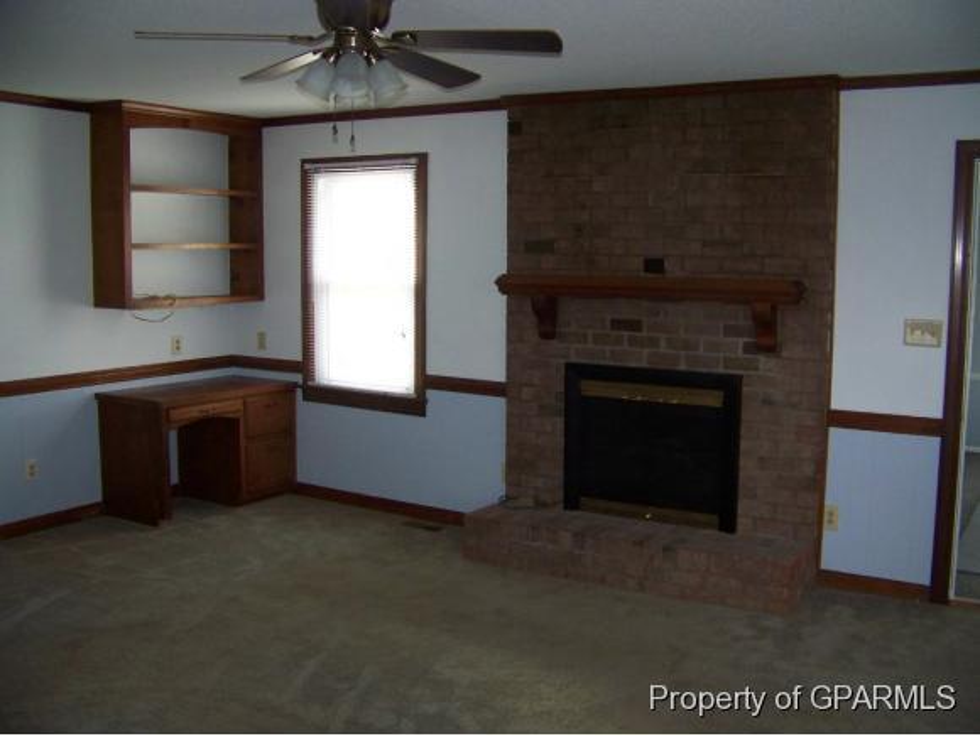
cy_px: 368
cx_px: 490
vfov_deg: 39.7
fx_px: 1020
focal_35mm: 36
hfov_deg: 51.3
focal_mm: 5.85
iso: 200
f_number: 2.8
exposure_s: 1/30
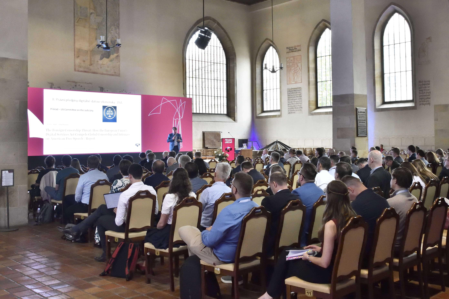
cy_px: 150
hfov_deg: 53.1
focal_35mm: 36
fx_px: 449
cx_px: 224
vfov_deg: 36.9
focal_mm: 24
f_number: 8
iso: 6400
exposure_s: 1/60
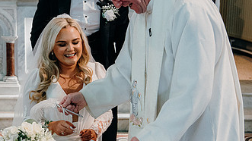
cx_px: 72
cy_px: 57
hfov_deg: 30.6
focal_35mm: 68
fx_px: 454
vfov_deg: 17.7
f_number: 3.5
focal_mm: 37
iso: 3200
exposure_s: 1/160
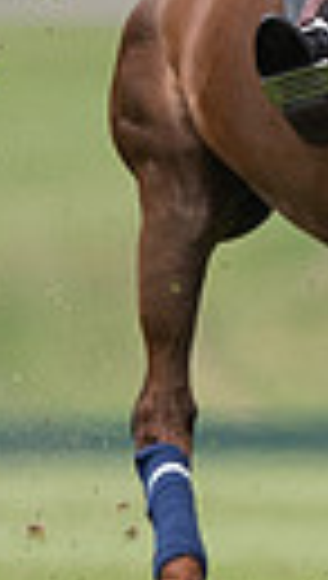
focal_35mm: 4154
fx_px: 63936
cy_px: 121
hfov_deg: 0.3
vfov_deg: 0.5
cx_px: 1170
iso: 400
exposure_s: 1/1600
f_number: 4.5
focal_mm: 500
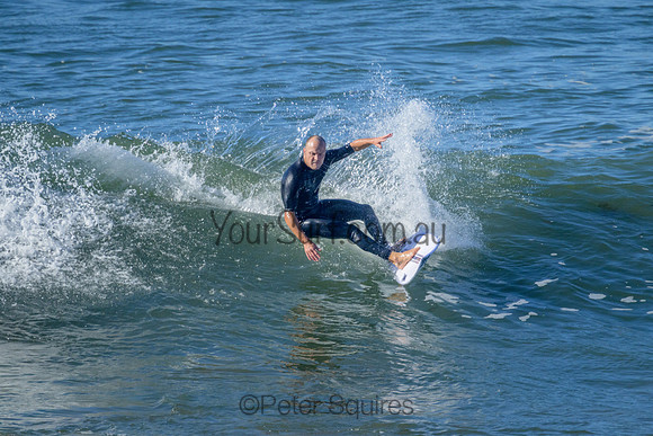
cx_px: 376
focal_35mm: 920
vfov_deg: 1.5
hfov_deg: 2.2
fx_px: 16694
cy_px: 211
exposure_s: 1/2000
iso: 1250
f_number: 11
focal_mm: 800
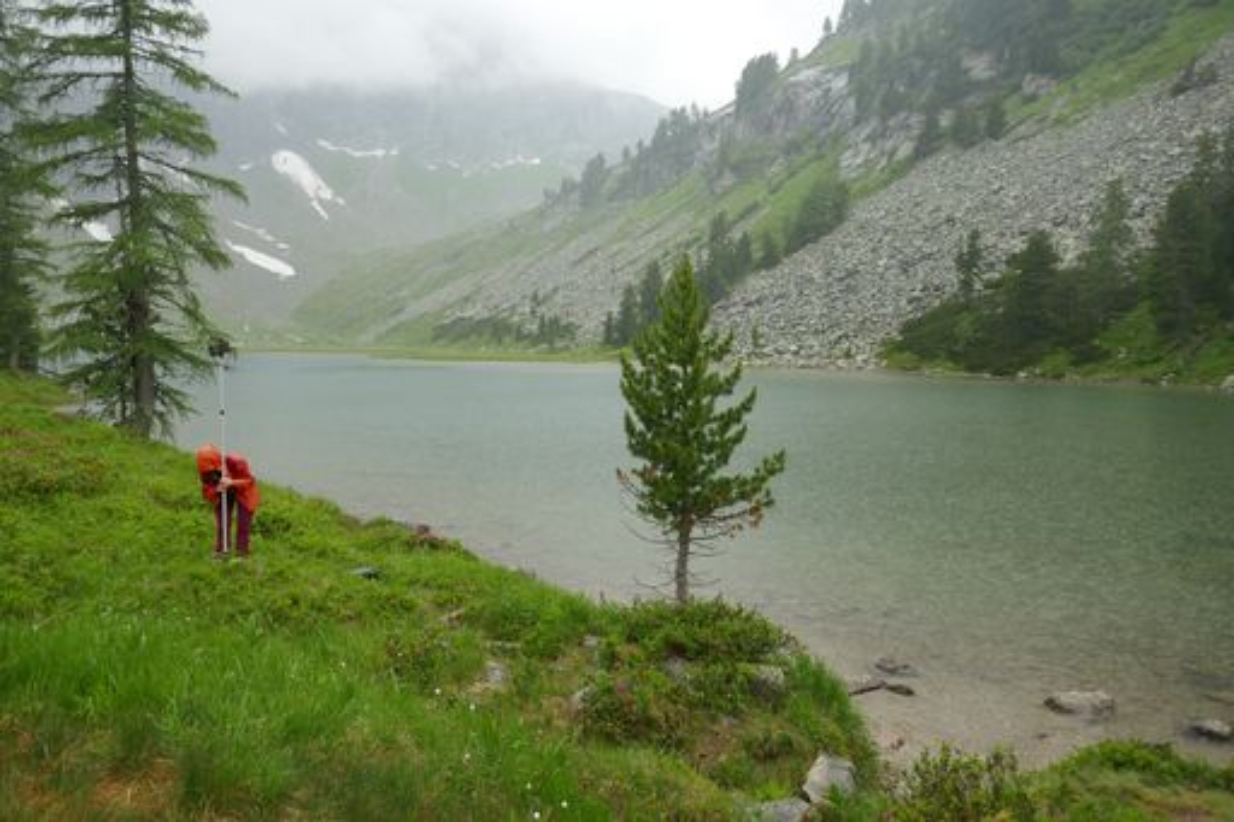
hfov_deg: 71.5
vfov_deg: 51.3
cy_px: 411
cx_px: 617
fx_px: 857
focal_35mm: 25
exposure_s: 1/160
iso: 125
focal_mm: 9.1
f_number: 2.8
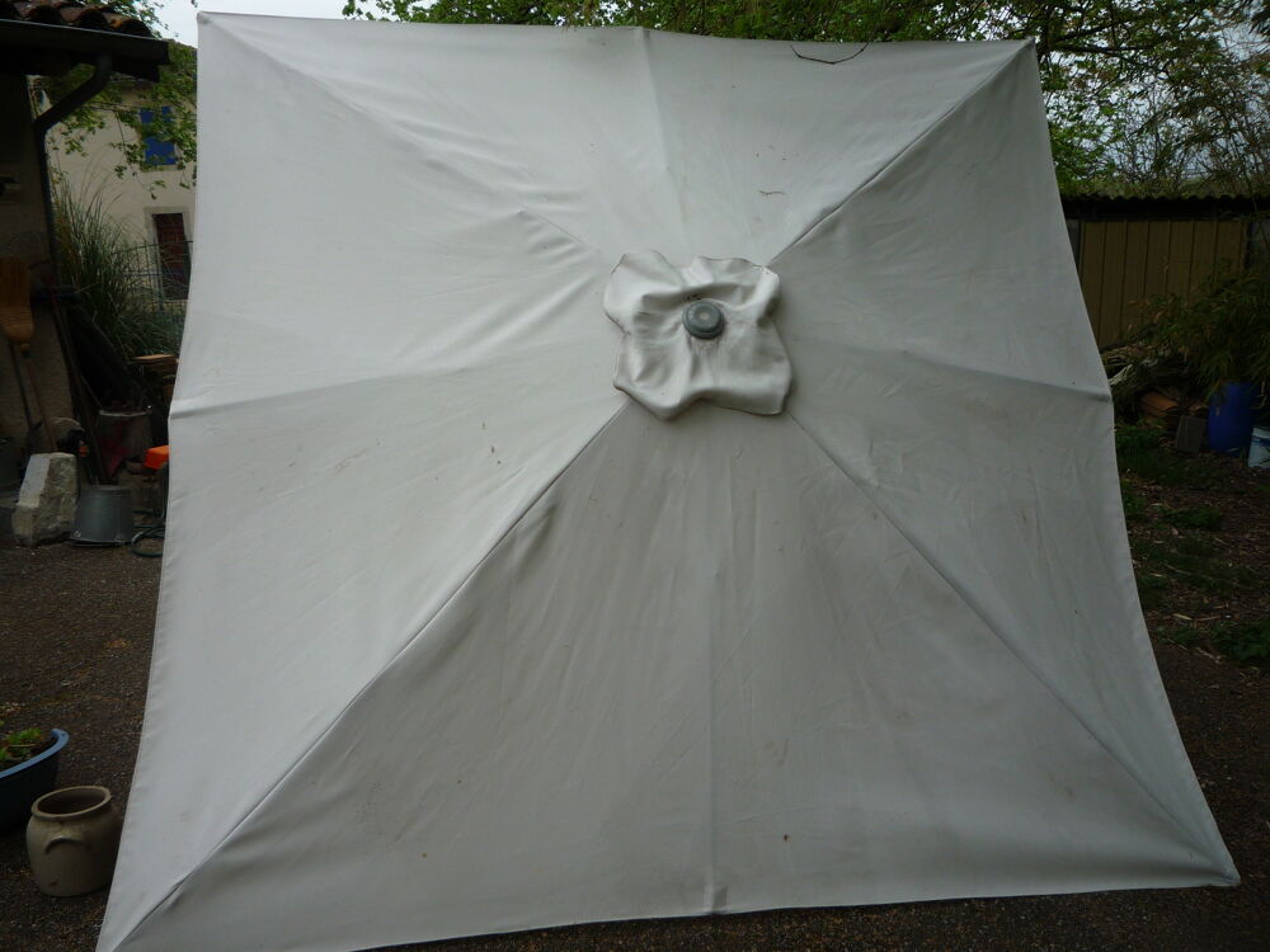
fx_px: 1101
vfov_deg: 46.8
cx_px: 635
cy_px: 476
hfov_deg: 60.0
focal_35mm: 30
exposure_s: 1/125
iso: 100
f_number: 4
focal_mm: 5.2
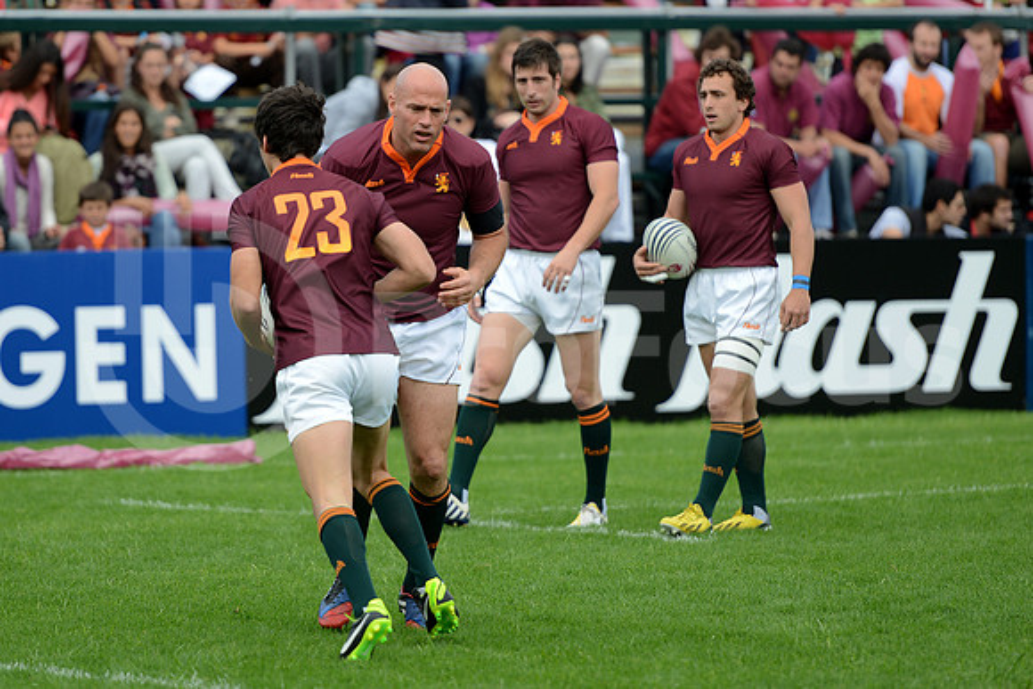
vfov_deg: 7.0
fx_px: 5596
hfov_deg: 10.5
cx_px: 516
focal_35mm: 195
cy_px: 344
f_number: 2.8
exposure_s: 1/1000
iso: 250
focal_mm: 195
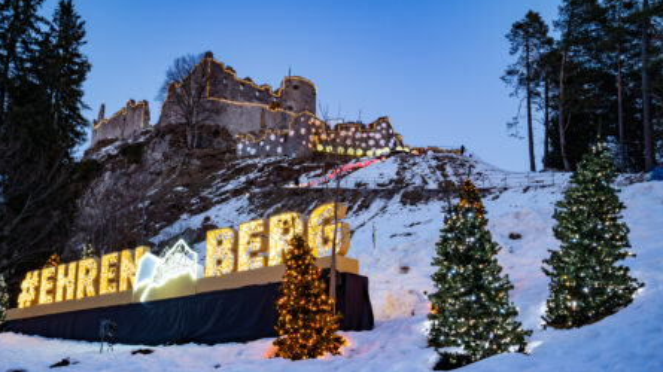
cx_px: 299
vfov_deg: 29.5
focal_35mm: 40
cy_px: 240
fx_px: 703
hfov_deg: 50.4
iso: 250
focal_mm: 34
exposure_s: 1/1.67
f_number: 8
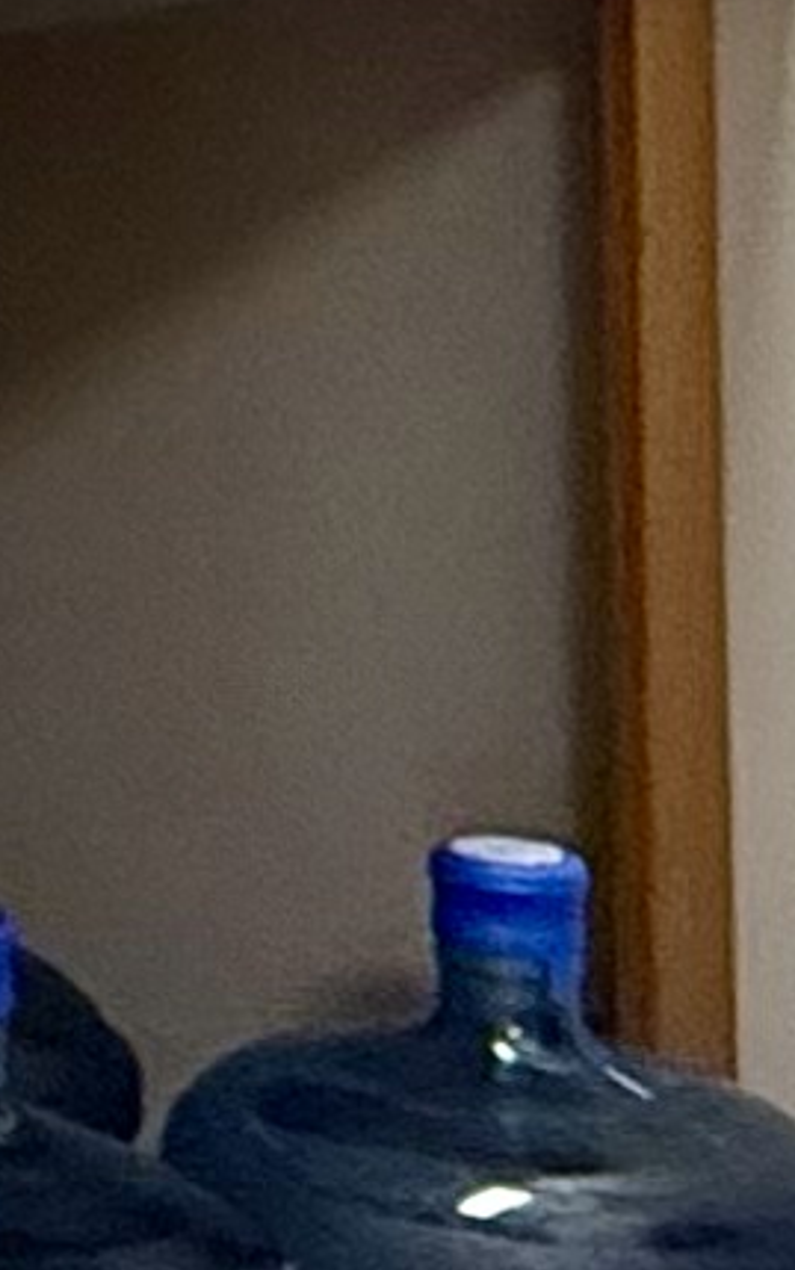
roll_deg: +1.2
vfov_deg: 14.4
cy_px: -402
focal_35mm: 139
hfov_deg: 7.4
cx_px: -2149
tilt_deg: -1.1
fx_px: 4815
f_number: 2.2
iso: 320
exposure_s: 1/60
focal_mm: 2.22
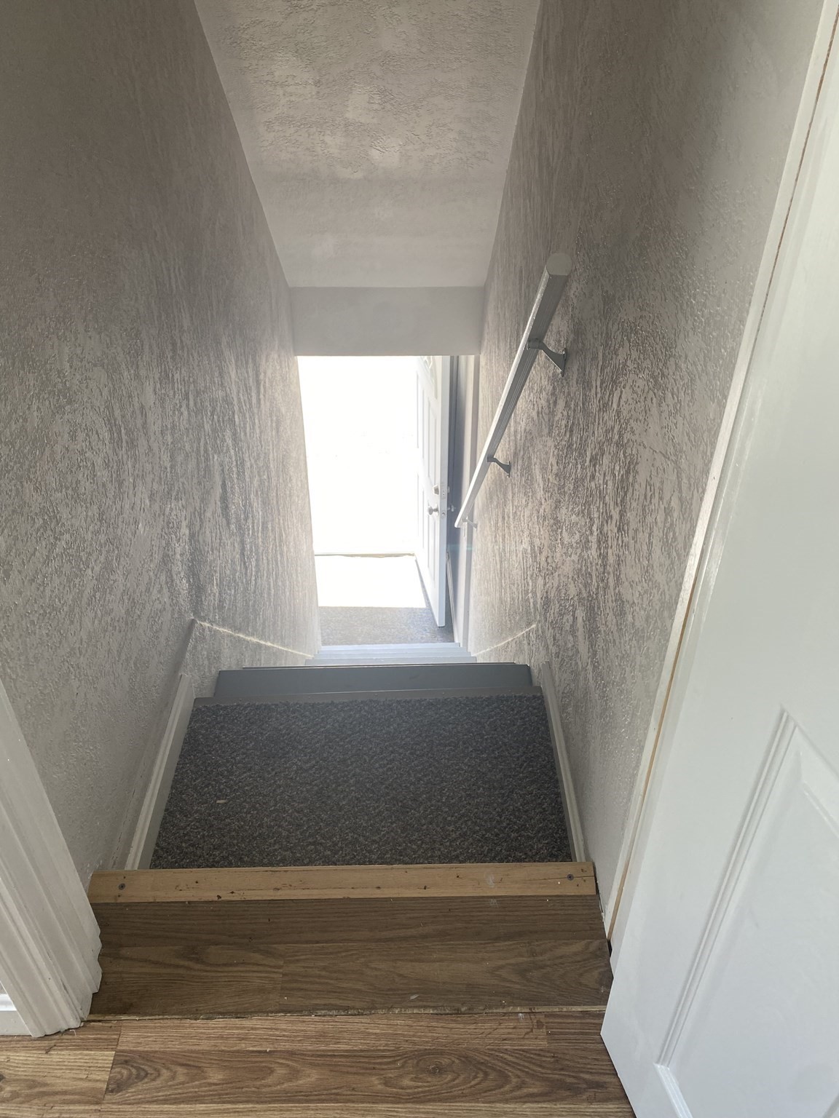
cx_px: 420
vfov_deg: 67.3
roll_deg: +0.4
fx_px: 840
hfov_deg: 53.1
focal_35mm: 26
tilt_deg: -37.8
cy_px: 559
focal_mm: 4.25
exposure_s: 1/121
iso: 80
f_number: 1.8
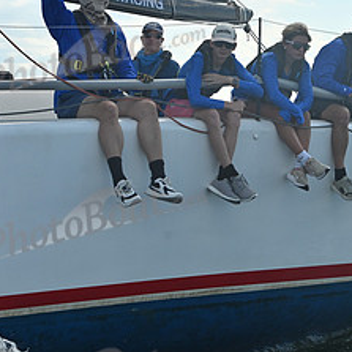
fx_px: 1783
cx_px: 289
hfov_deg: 11.2
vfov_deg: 11.3
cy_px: 116
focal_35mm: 155
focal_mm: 70
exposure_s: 1/1000
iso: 250
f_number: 8
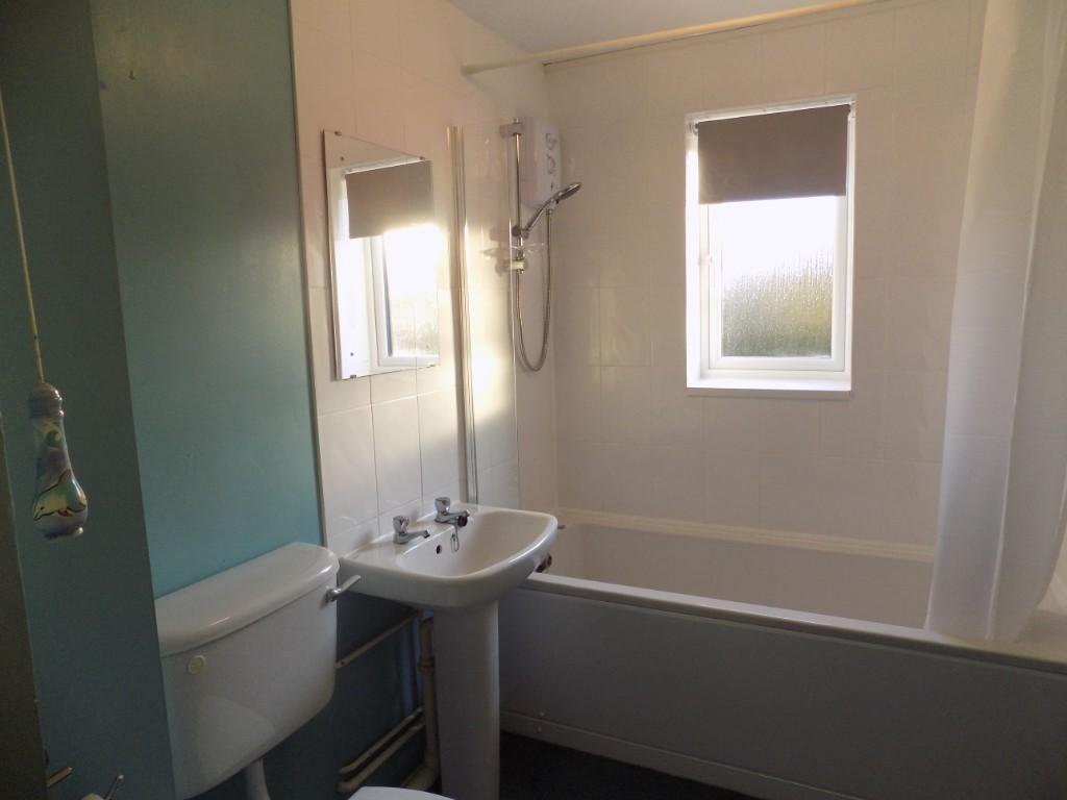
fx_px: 709
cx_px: 534
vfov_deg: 58.9
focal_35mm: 23
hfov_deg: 73.9
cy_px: 400
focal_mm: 4
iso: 160
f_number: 3.1
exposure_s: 1/30
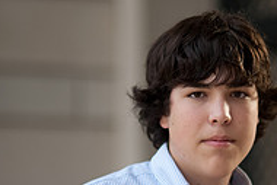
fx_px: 1548
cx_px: 203
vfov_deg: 6.8
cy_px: 233
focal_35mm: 201
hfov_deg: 10.2
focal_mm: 85
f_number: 1.8
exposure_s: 1/1250
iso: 320
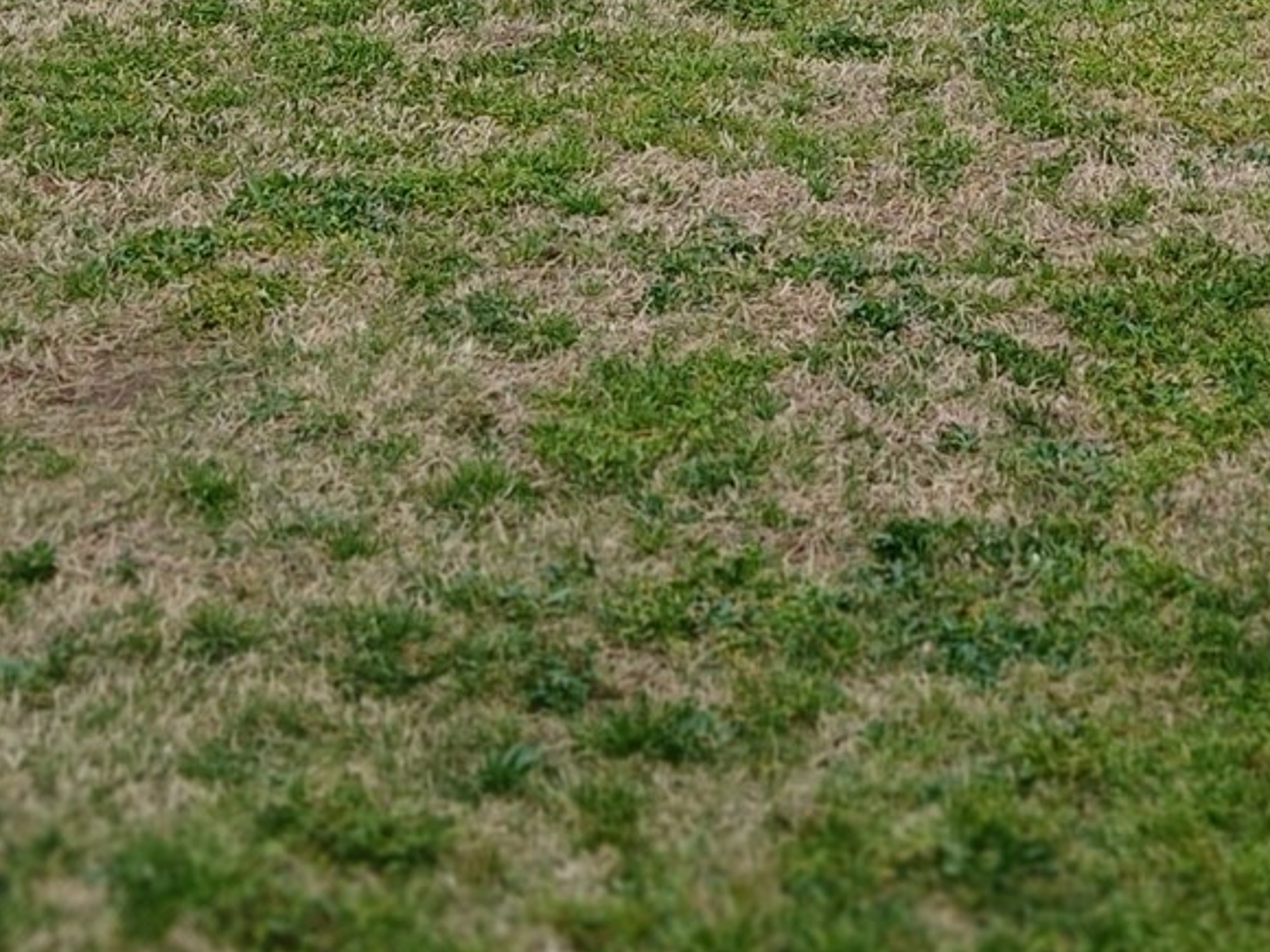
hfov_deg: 22.2
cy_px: -409
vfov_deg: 16.0
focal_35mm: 86
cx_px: 1163
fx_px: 3155
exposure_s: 1/233
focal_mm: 3.98
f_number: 1.8
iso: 20
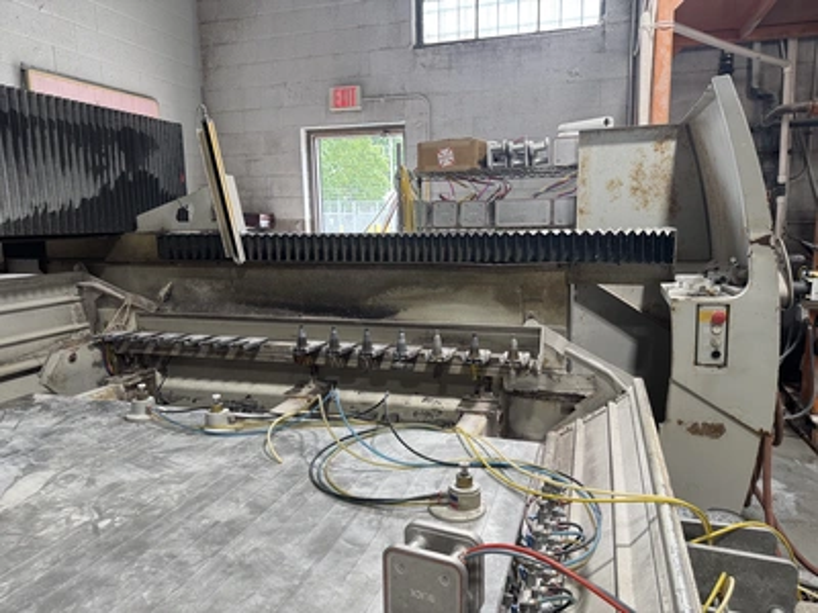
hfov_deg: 71.6
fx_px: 567
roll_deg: +1.0
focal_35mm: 24
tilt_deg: -9.2
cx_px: 409
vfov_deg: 56.8
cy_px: 306
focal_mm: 6.76
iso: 125
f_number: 1.78
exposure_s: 1/120
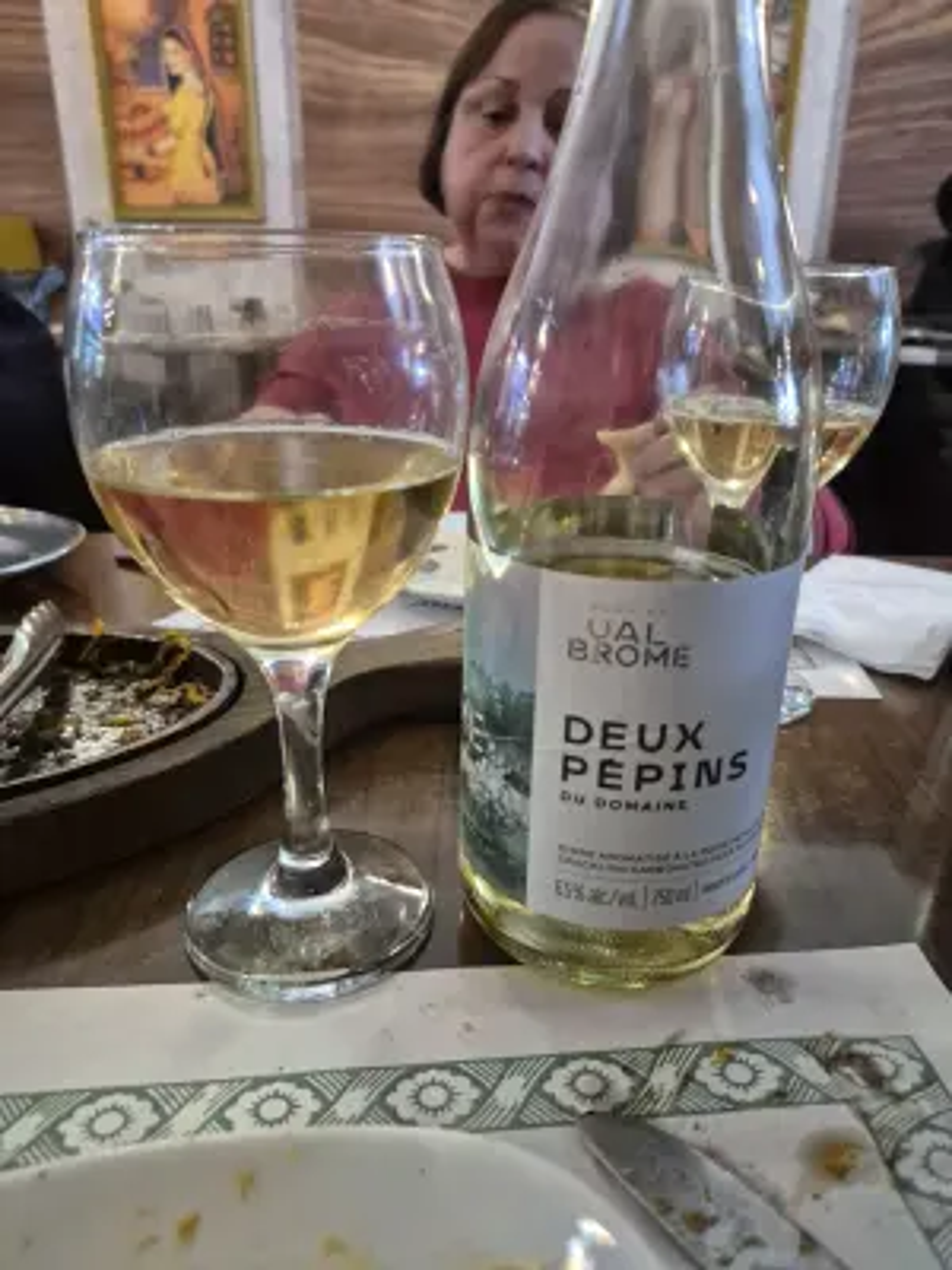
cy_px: 635
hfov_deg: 58.9
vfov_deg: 73.9
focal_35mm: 23
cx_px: 476
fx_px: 843
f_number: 1.8
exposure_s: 1/40
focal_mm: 5.4
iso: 1600
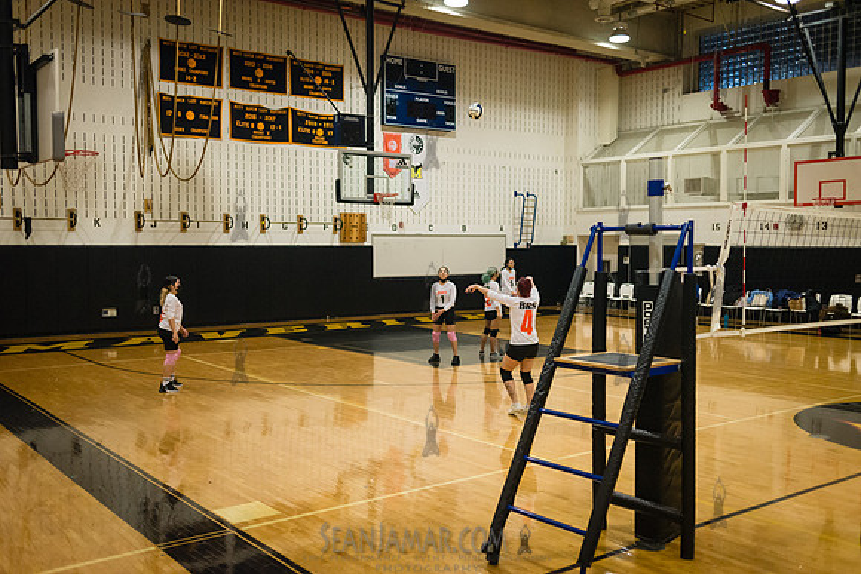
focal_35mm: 35
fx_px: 838
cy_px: 287
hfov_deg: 54.4
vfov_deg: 37.8
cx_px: 430
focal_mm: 35
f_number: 2.8
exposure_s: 1/250
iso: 4000
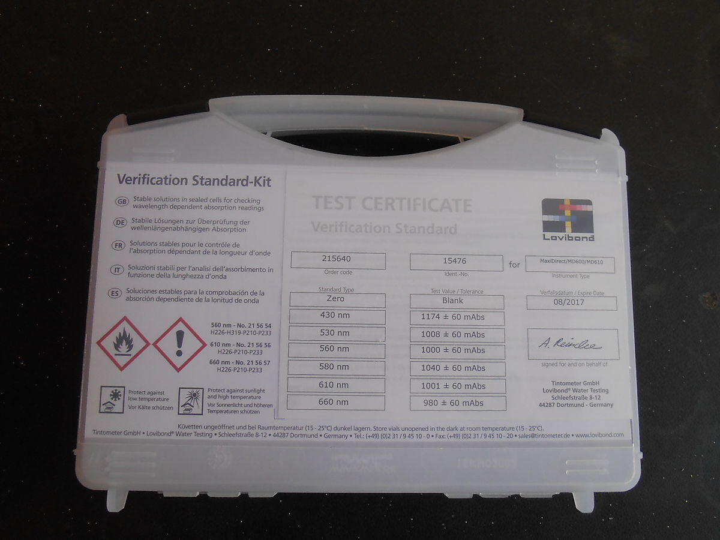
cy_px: 270
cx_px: 360
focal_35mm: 26
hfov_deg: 67.3
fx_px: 541
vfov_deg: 53.1
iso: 140
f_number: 3.4
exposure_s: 1/250
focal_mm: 4.7
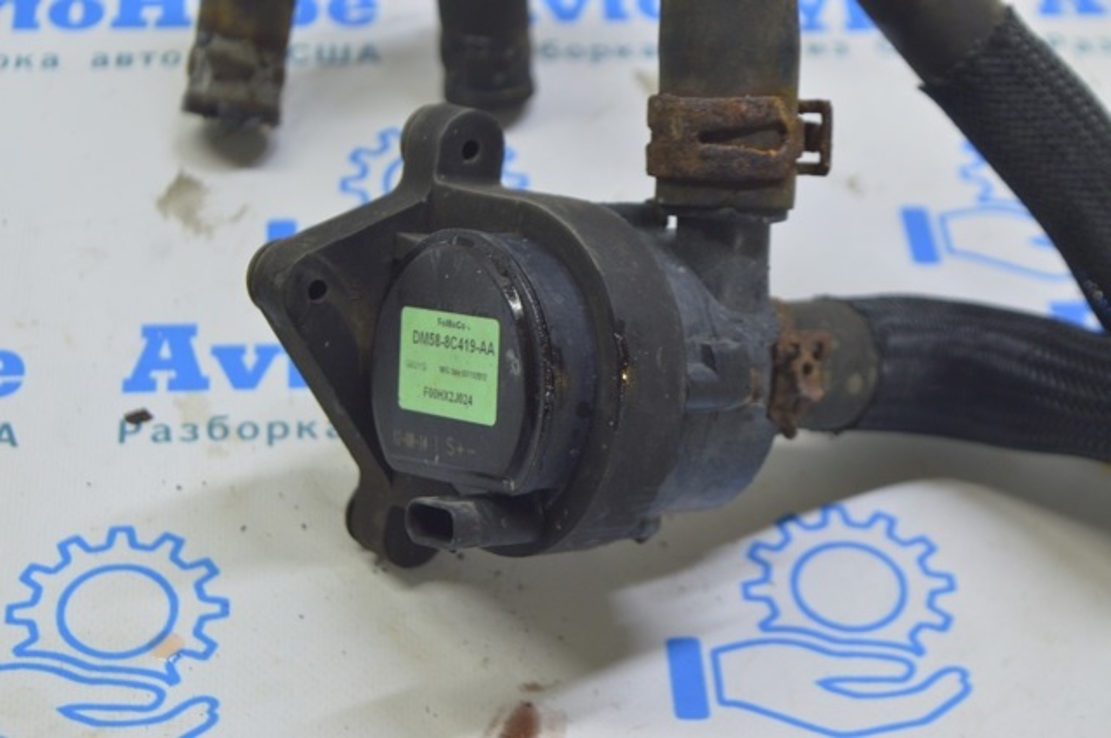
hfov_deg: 24.6
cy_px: 369
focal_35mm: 82
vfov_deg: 16.5
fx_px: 2543
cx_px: 556
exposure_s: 1/20
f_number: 5.6
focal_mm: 55
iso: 400
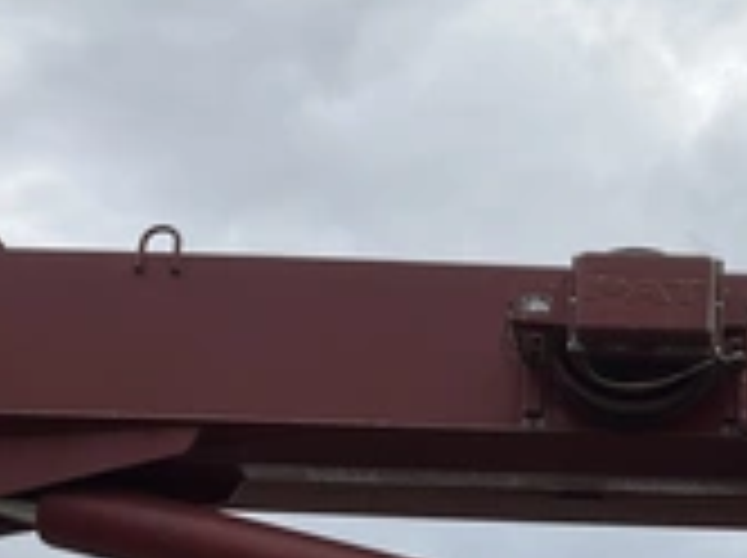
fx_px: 1508
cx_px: 770
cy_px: 612
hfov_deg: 26.2
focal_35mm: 70
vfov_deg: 20.0
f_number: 1.8
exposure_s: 1/2058
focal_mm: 3
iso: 25
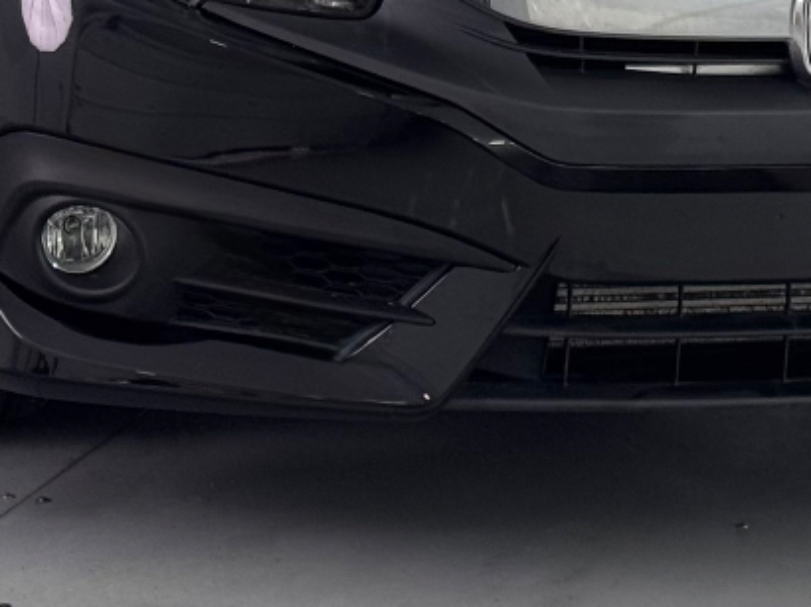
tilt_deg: -8.6
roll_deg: +0.3
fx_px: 2810
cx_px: 562
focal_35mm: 120
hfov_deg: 16.4
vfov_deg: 12.0
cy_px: -148
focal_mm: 6.76
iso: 64
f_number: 1.78
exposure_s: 1/252
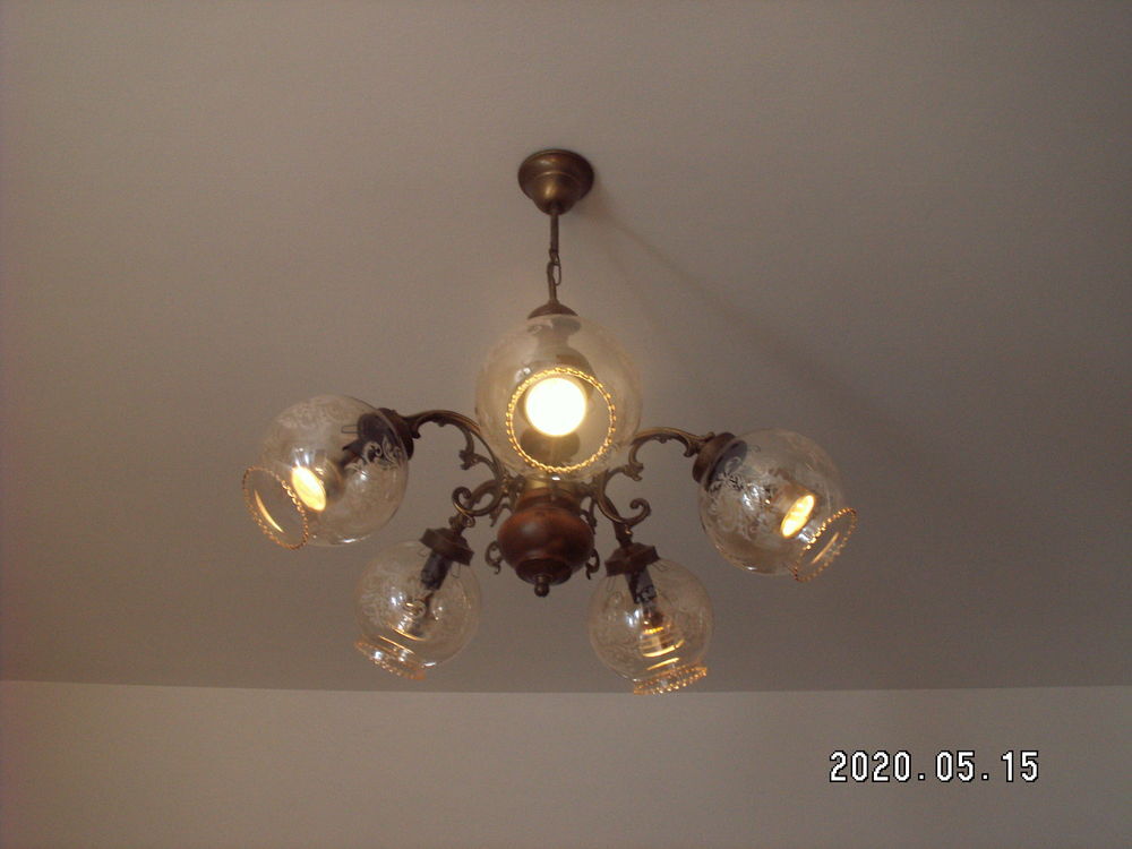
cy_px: 424
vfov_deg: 40.7
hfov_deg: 52.6
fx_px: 1145
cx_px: 566
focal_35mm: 35
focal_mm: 5.86
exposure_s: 1/40
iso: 125
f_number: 2.8
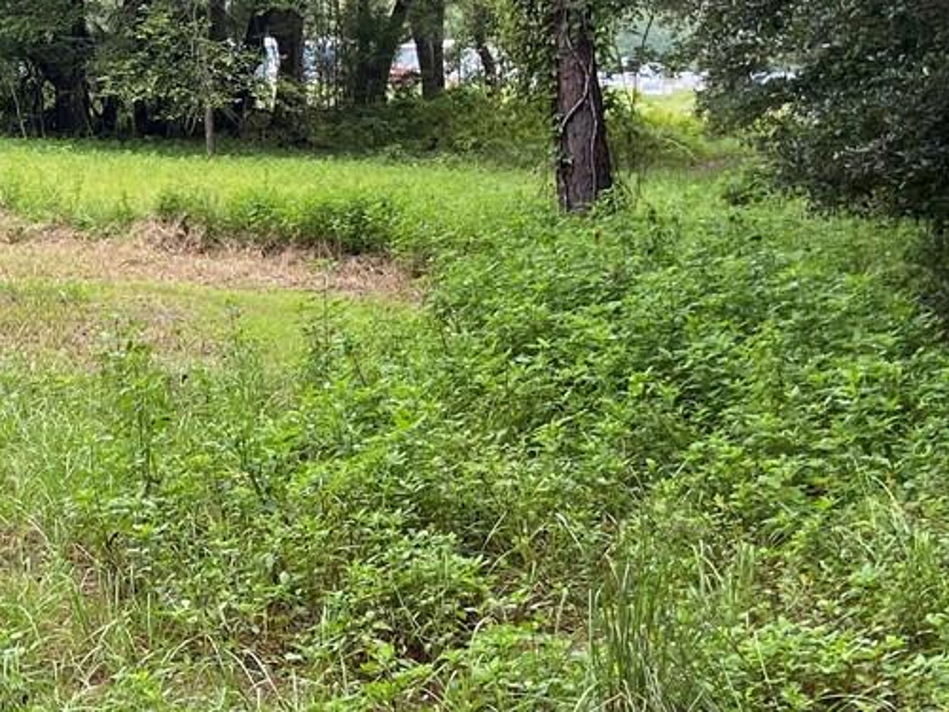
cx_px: -34
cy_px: 123
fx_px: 2276
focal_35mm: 83
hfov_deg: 22.5
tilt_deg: -2.8
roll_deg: -0.3
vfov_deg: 17.6
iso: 32
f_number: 1.8
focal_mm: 4.25
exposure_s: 1/200
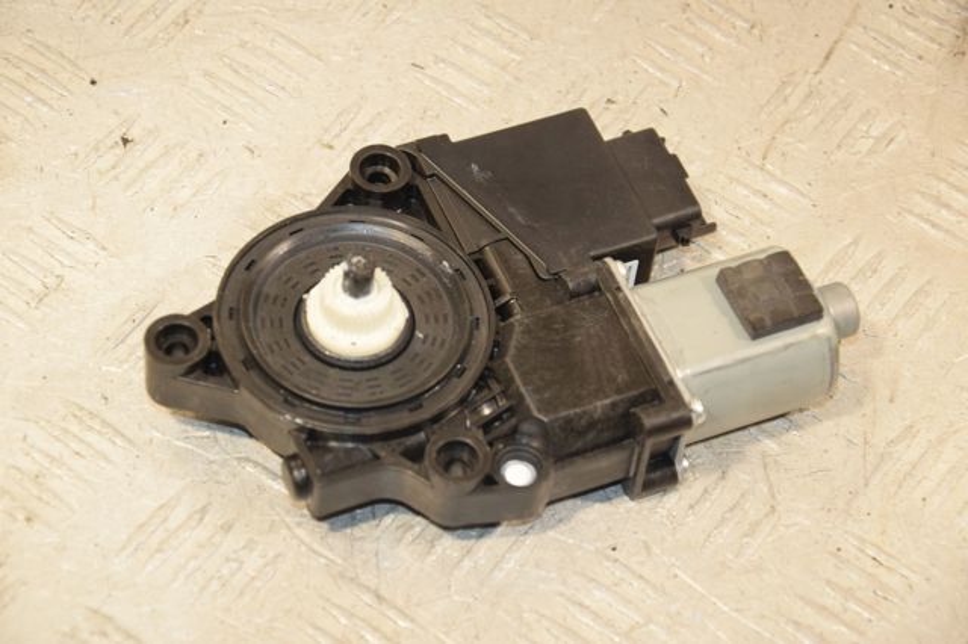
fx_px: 3023
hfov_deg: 18.2
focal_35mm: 112
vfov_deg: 12.2
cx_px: 484
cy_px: 322
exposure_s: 1/200
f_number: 6.3
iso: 800
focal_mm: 75
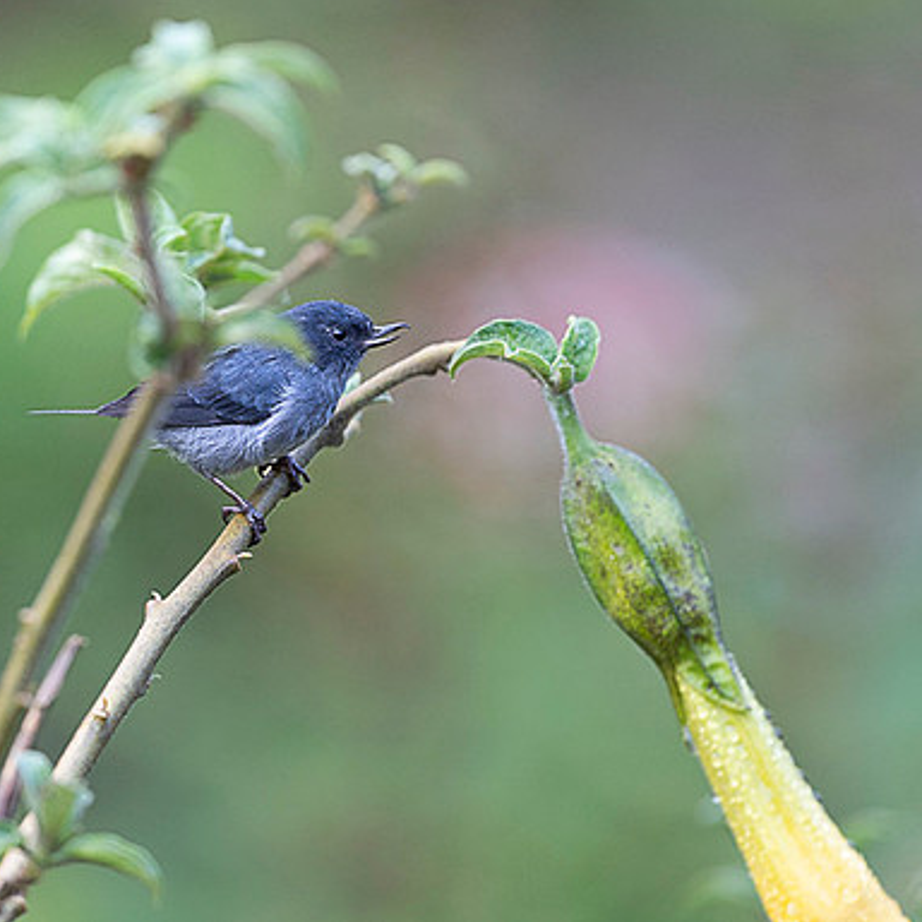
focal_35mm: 710
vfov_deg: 2.5
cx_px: 318
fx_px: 21395
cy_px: 412
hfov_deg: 2.5
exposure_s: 1/400
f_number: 4
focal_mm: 500
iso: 1800
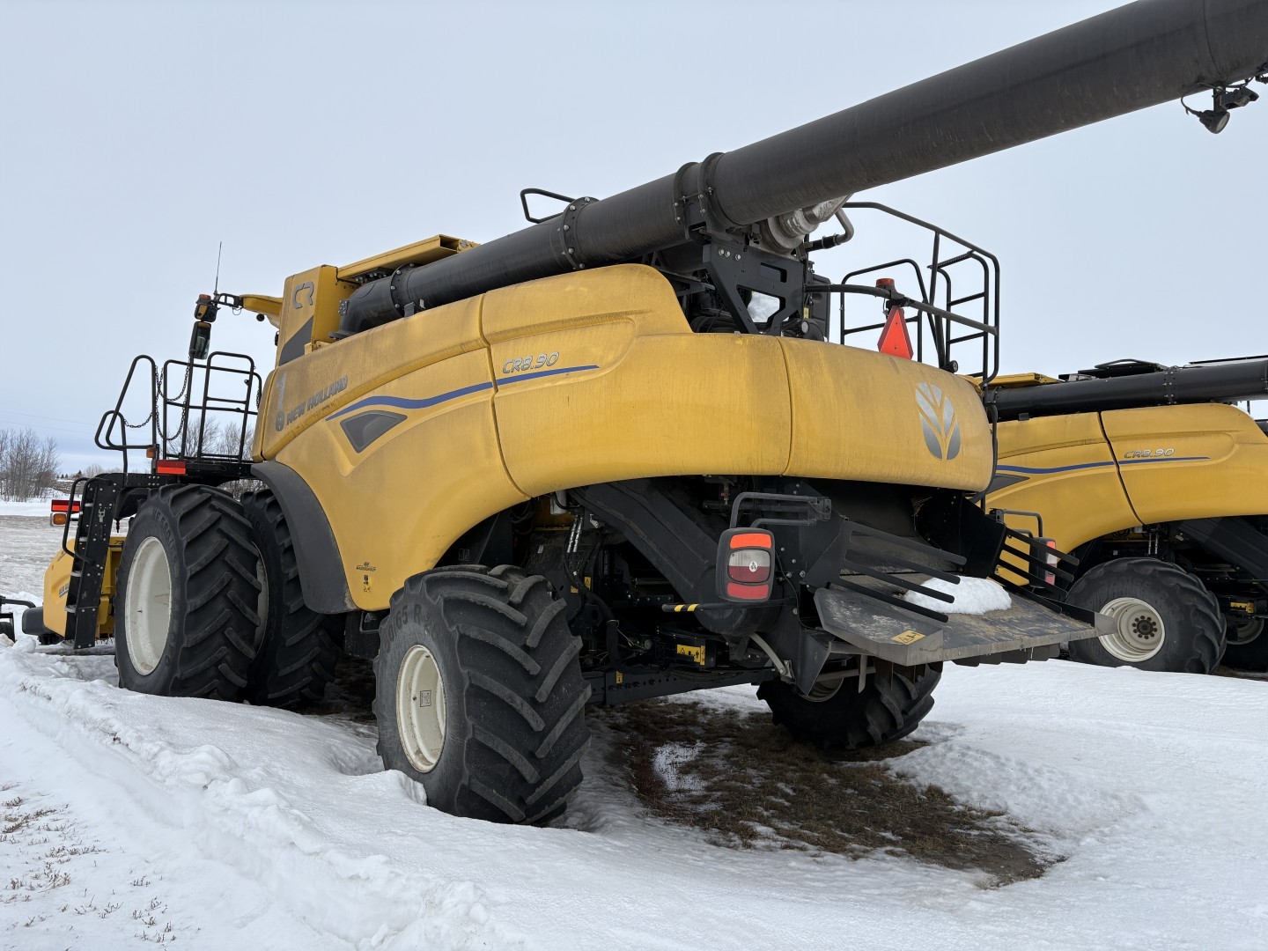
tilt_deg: +4.0
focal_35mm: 26
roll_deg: -1.3
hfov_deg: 67.3
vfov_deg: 53.1
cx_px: 634
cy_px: 476
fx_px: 952
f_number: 1.6
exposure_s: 1/2639
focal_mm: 5.96
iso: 50
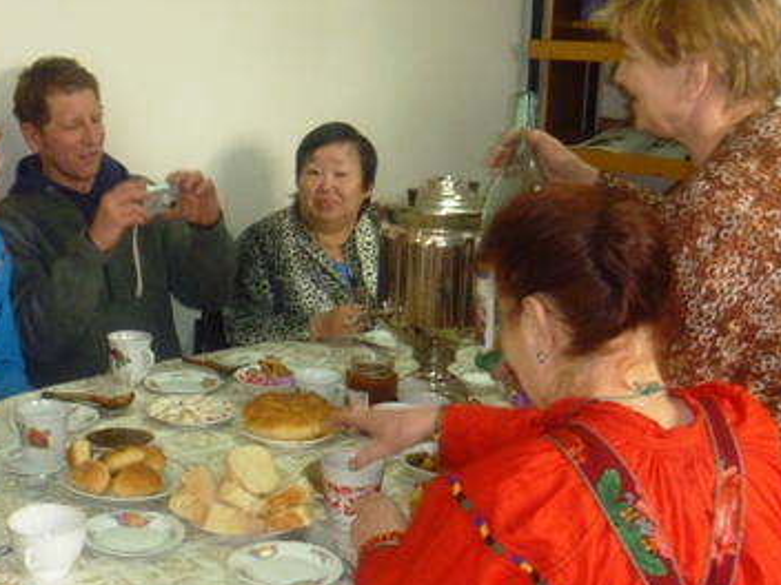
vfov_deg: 27.5
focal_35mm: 53
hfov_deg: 35.4
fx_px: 1196
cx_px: 205
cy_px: 277
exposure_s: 1/30
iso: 250
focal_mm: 6.3
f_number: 3.5
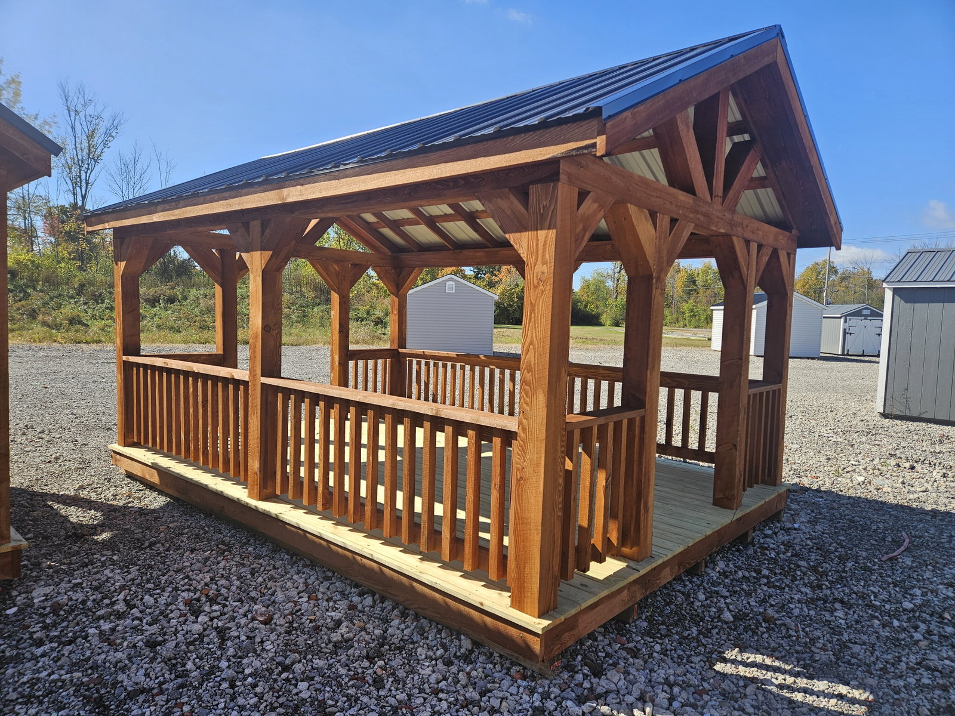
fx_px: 635
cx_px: 478
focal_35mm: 23
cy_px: 358
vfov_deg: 58.9
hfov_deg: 73.9
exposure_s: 1/1517
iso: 32
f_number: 1.8
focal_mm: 5.4
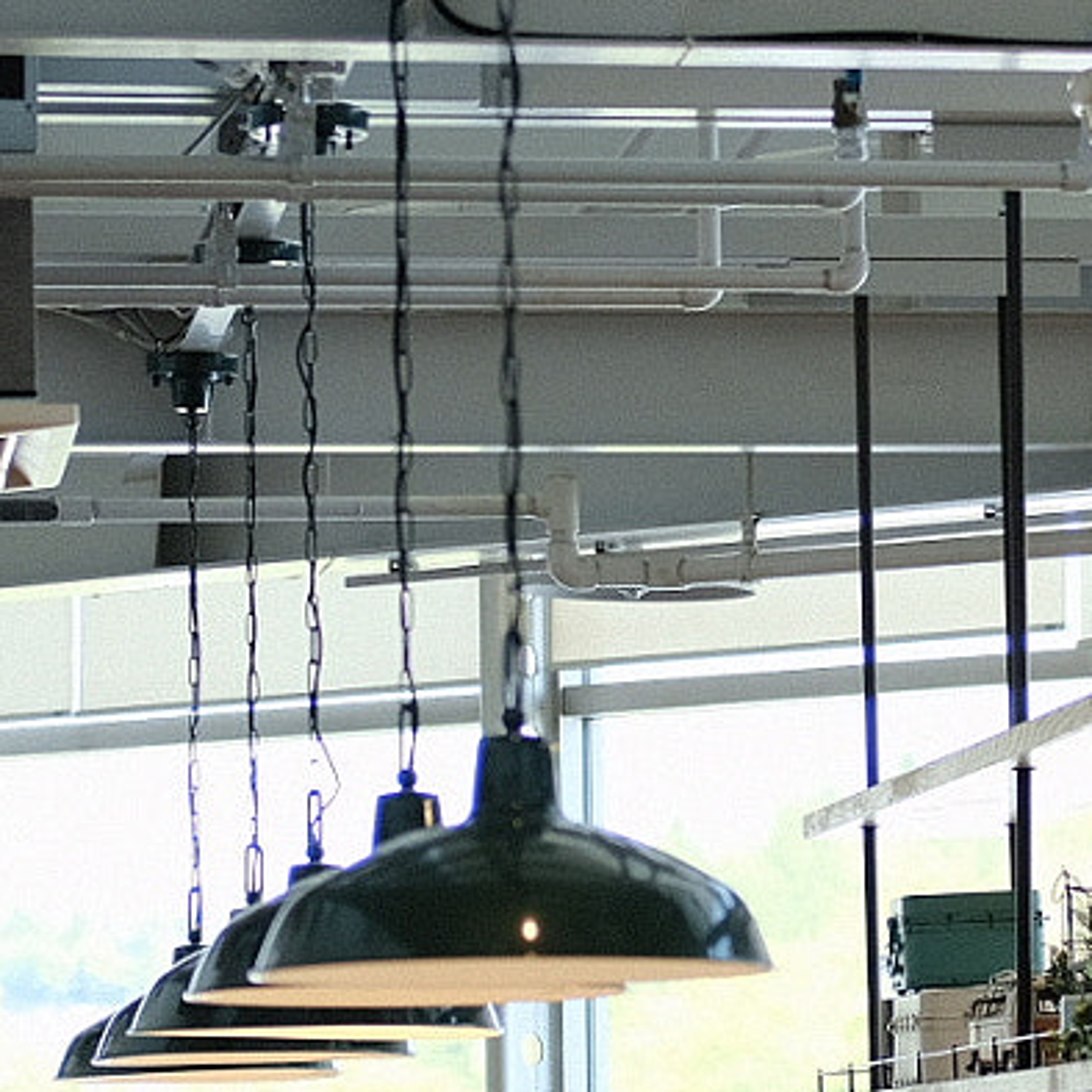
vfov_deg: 9.6
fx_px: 6531
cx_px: 812
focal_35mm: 183
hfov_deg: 9.5
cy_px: 680
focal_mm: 35
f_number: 2
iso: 400
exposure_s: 1/340
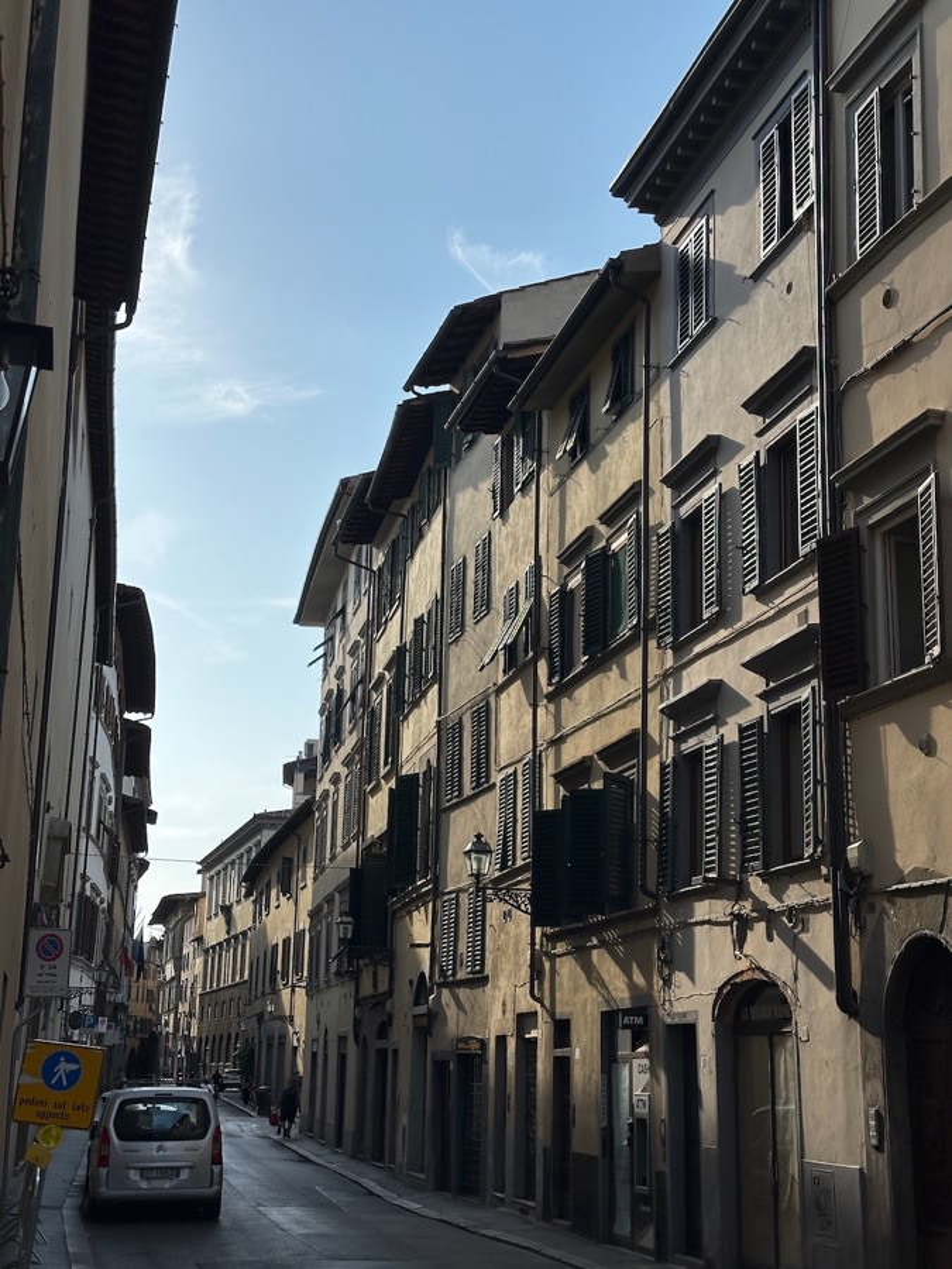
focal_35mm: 48
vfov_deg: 39.7
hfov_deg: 30.3
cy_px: 634
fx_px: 1760
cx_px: 476
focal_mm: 6.86
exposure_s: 1/4785
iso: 64
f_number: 1.78
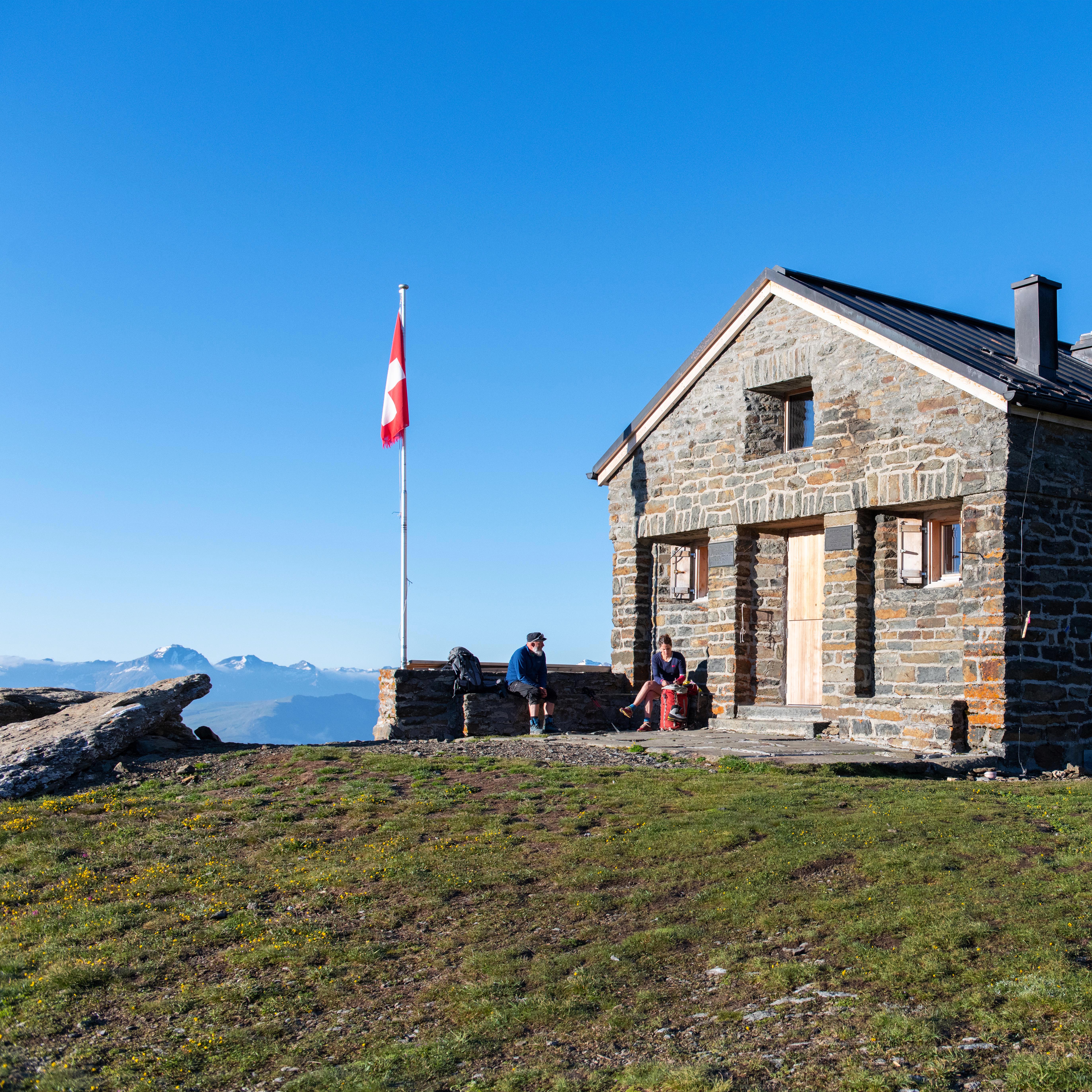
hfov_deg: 39.9
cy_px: 549
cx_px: 803
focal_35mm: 41
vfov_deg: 40.9
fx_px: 1463
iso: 800
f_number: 5
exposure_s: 1/3200
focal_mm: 32
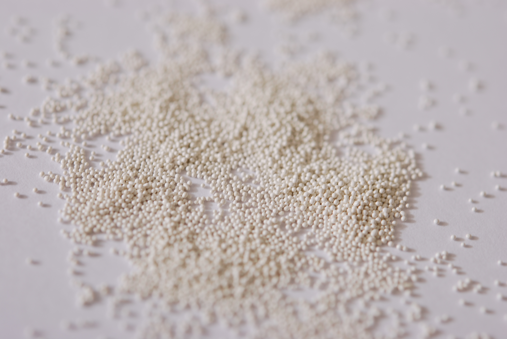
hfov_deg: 22.6
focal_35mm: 90
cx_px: 254
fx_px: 1269
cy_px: 170
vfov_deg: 15.2
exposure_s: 1/100
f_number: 6.3
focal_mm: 60
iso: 100
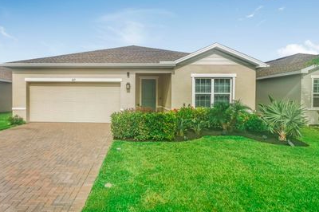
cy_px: 102
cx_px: 128
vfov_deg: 60.3
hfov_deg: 81.3
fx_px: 183
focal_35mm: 21
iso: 250
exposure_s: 1/4000
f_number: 9
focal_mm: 11
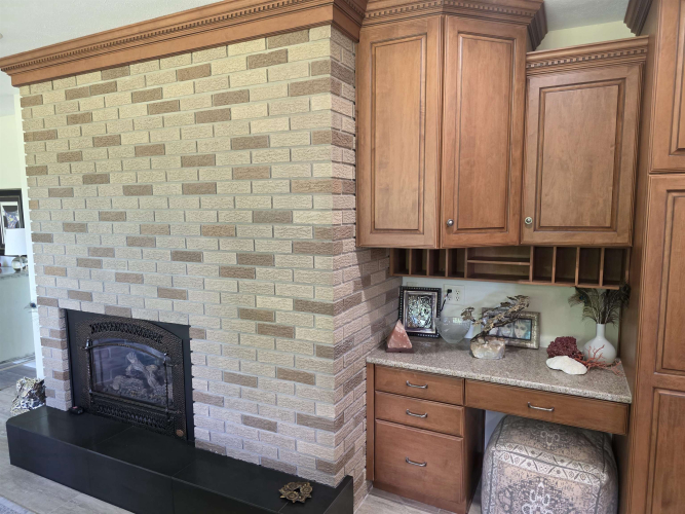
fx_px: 455
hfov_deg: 73.9
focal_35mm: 23
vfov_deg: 58.9
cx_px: 342
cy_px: 257
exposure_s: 1/120
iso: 400
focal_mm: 6.3
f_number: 1.7
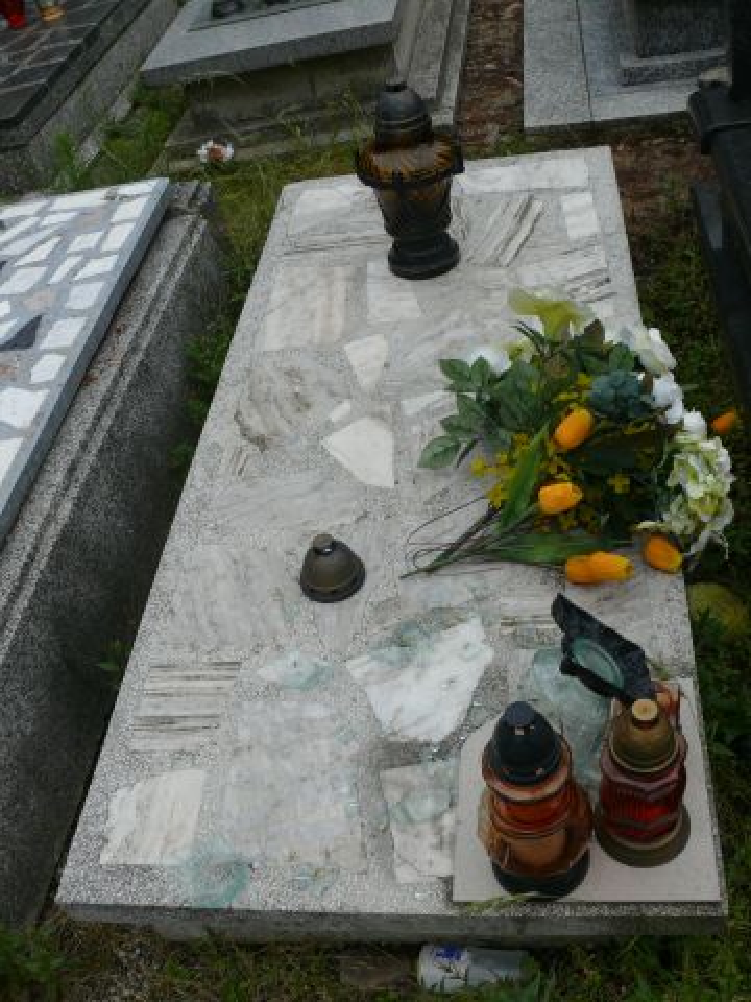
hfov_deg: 40.7
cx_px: 376
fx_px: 1012
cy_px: 501
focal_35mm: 35
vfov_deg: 52.6
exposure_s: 1/200
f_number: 4.5
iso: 100
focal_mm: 7.4
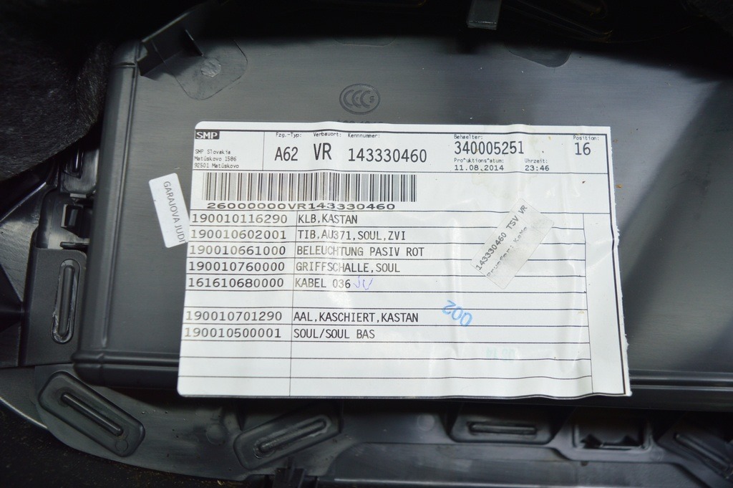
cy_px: 244
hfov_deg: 62.0
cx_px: 366
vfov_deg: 43.5
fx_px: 610
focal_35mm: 30
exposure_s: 1/50
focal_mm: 20
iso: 400
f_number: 3.8
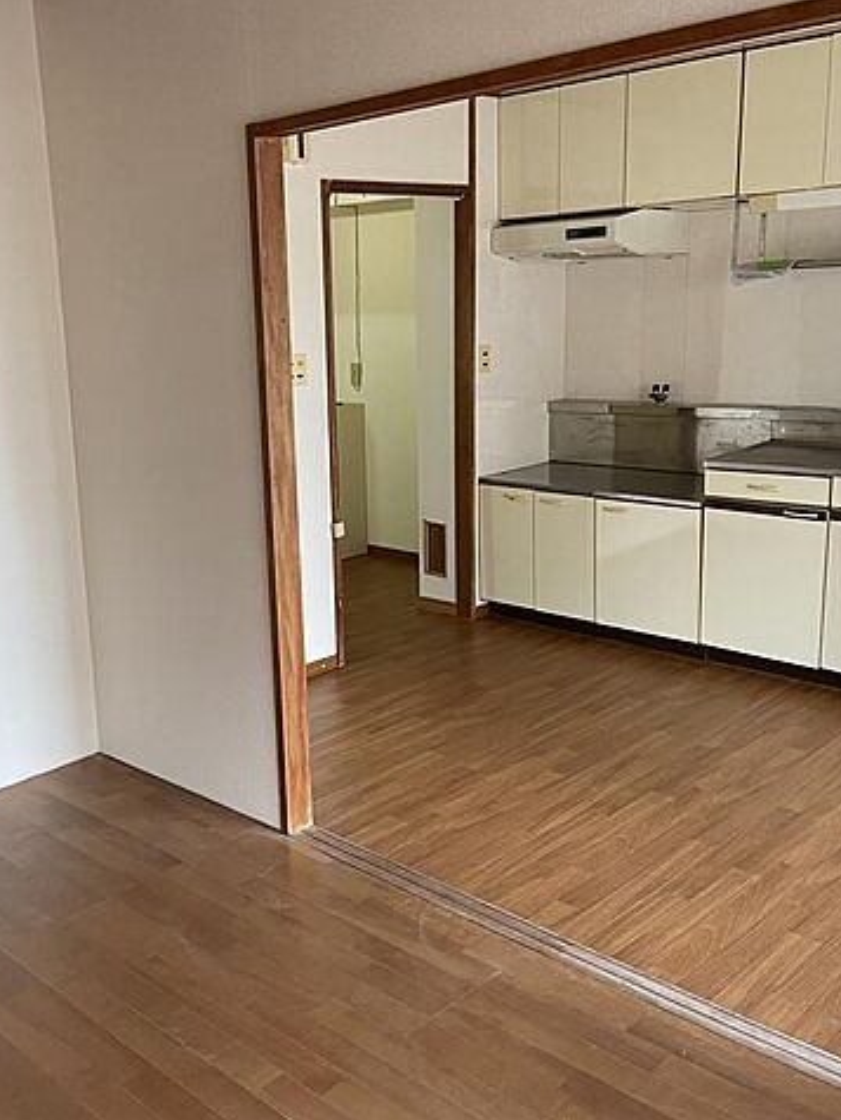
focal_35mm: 35
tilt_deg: -13.5
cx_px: 351
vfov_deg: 52.6
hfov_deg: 40.6
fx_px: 1132
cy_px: 559
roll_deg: +2.4
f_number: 1.8
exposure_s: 1/60
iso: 160
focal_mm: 4.25
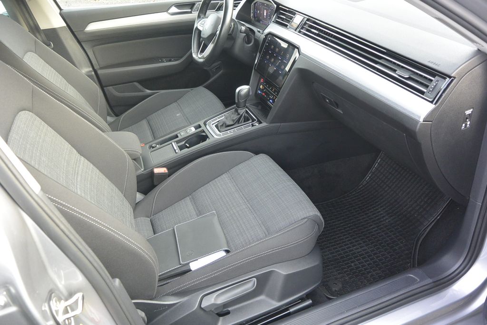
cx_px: 244
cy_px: 162
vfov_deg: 47.9
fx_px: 365
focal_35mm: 27
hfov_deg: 67.4
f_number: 3.5
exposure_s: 1/100
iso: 400
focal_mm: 10
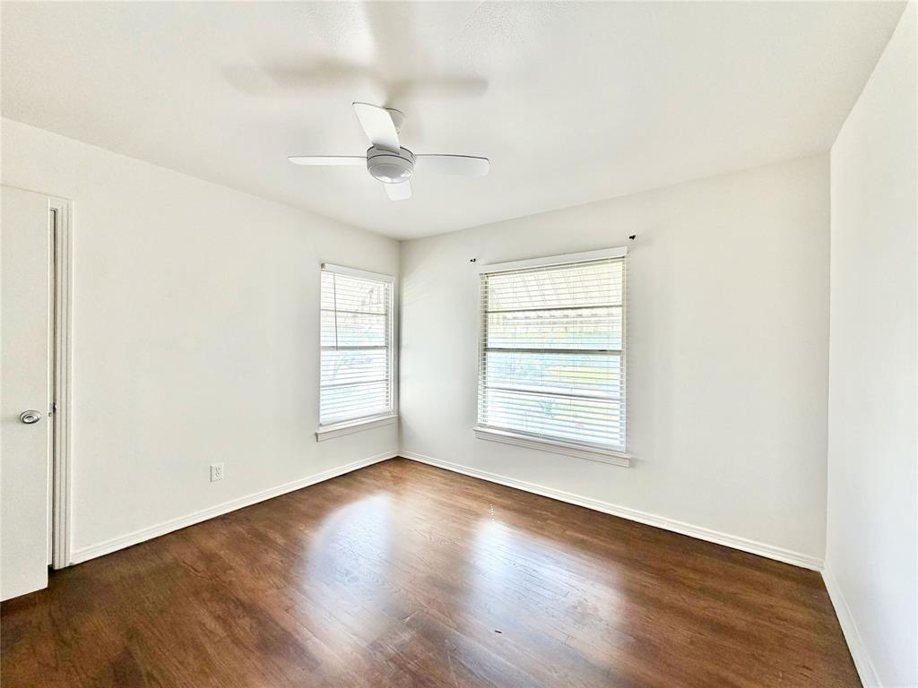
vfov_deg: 85.7
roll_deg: -0.4
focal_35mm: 14
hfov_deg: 102.1
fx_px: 371
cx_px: 459
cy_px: 344
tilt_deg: -0.5
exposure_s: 1/121
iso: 160
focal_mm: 2.22
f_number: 2.2
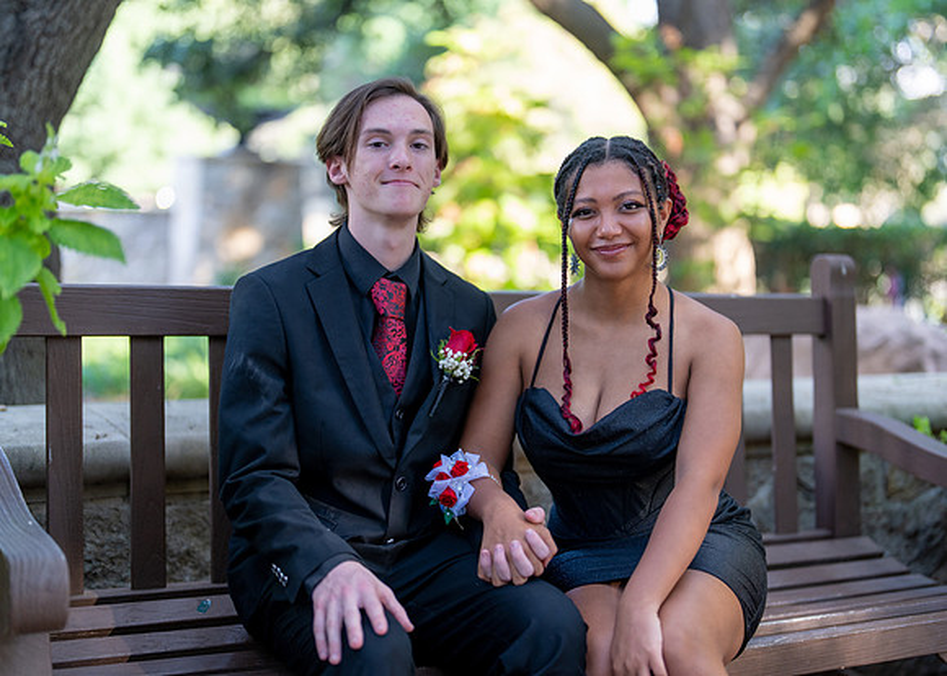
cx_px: 474
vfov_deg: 27.0
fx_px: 1409
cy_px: 338
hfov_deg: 37.2
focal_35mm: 52
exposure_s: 1/400
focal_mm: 50
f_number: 1.2
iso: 200
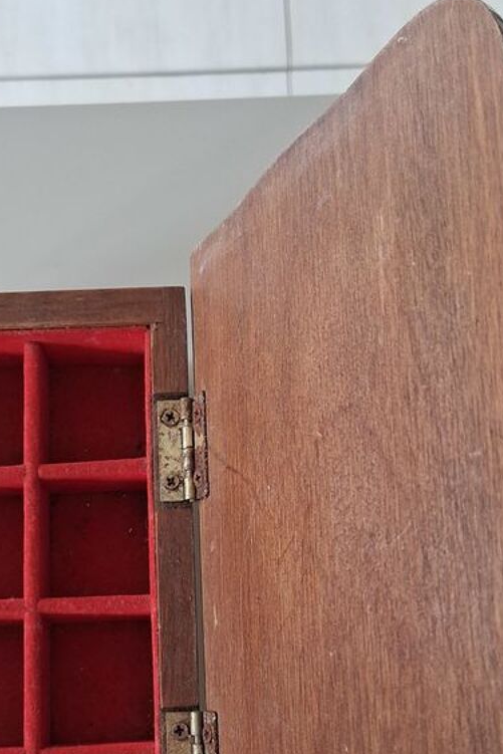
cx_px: 135
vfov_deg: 40.6
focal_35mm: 48
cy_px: 501
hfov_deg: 27.7
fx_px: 1005
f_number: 1.8
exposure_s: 1/120
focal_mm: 3.98
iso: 200
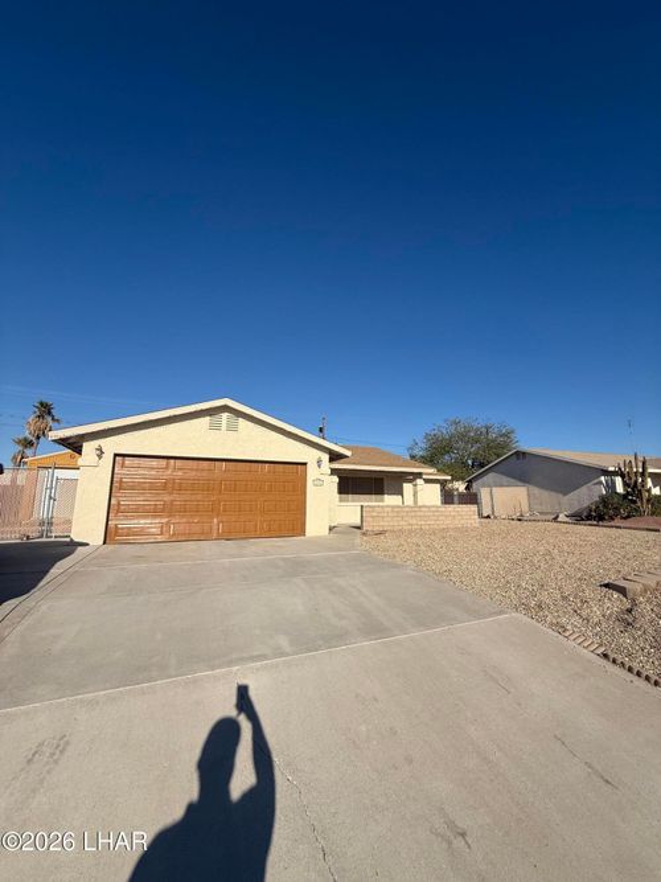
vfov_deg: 102.1
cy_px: 441
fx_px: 357
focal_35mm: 14
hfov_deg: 85.7
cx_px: 330
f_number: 2.2
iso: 50
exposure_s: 1/5155
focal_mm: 2.22
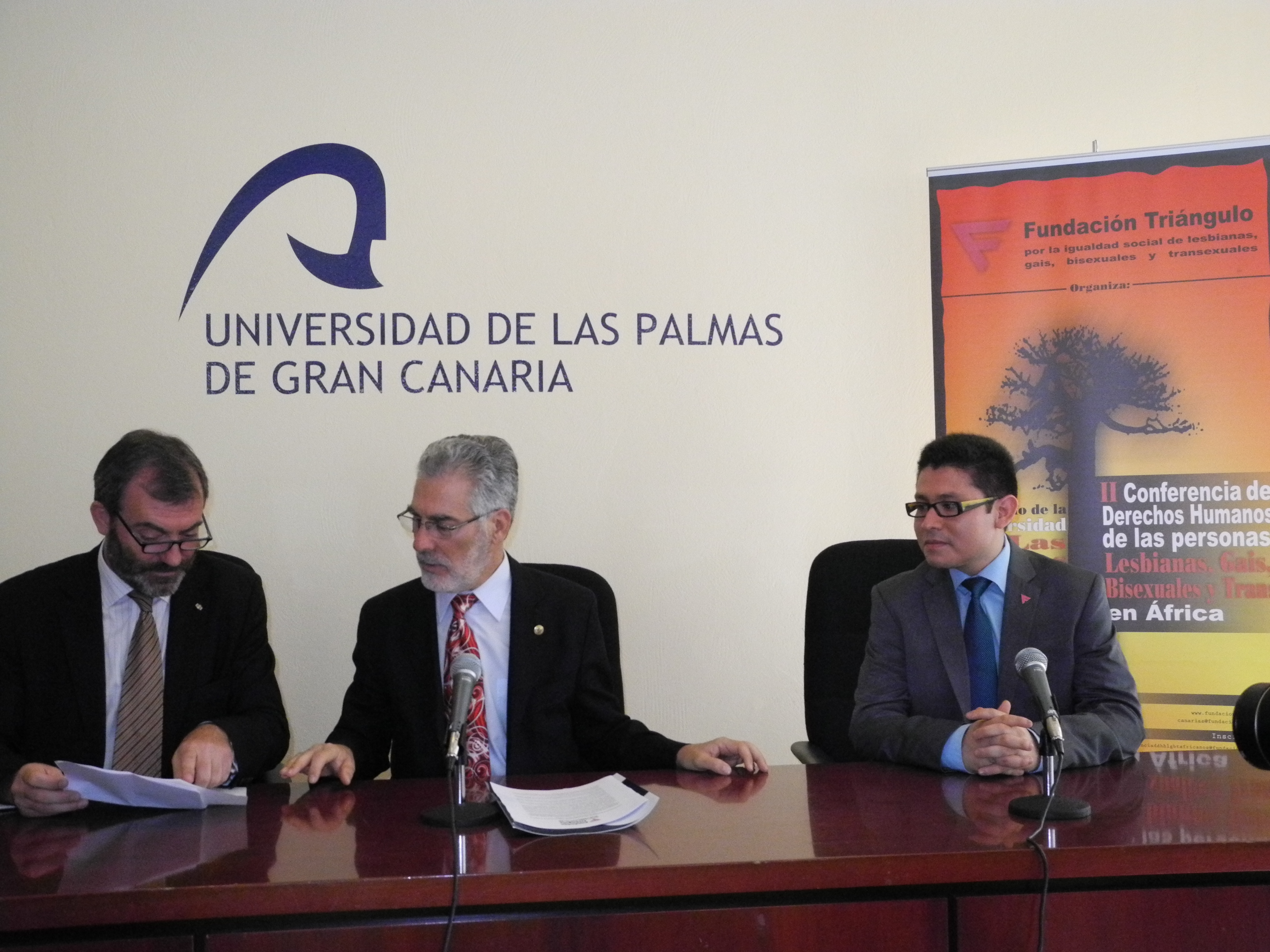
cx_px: 635
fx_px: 1504
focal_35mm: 41
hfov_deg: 45.8
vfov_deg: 35.1
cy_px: 476
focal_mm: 8.8
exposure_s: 1/330
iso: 800
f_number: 3.2
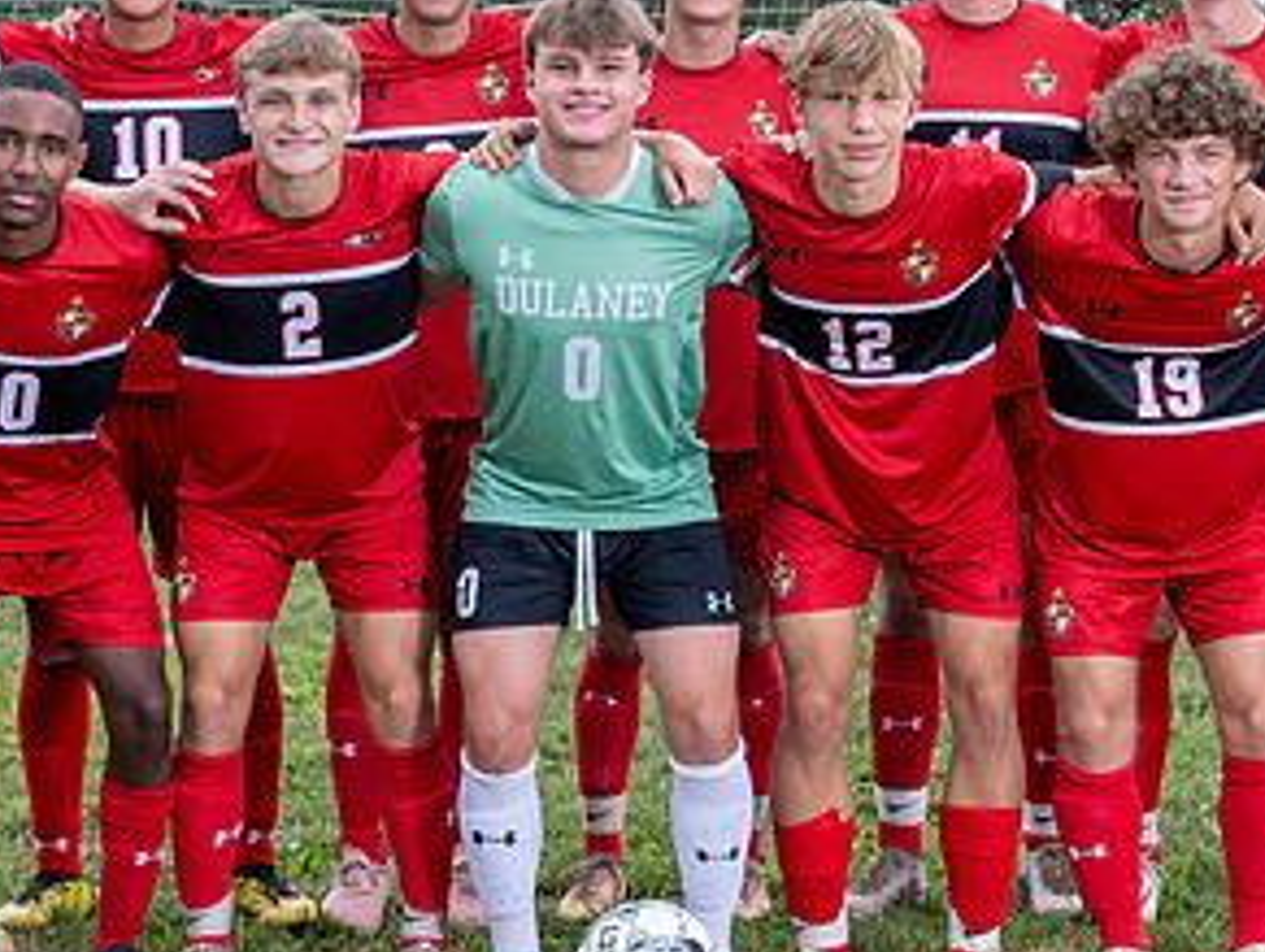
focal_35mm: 106
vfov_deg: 13.9
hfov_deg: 18.5
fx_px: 3878
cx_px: 820
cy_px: 230
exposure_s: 1/125
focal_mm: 31
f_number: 5.6
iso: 160
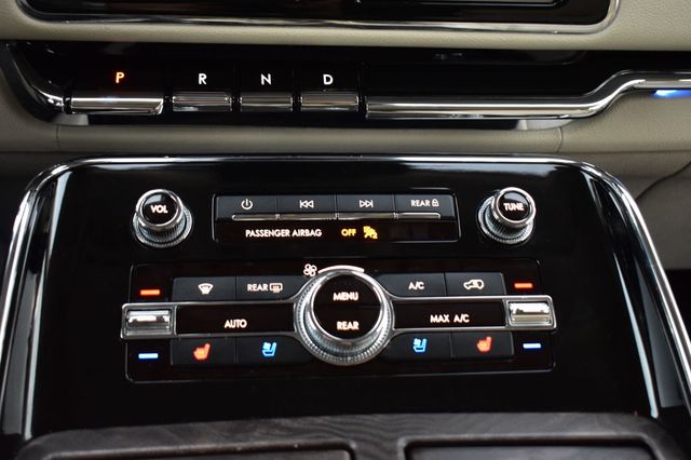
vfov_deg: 29.8
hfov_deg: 43.6
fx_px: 863
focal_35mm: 45
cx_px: 346
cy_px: 230
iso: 1600
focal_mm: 30
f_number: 4.2
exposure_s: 1/15
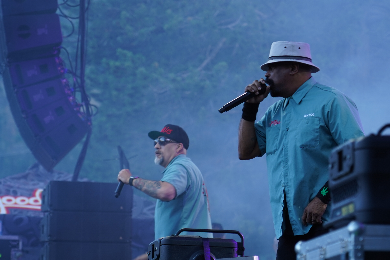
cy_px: 152
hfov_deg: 12.5
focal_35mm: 165
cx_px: 192
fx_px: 1787
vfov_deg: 8.3
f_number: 4
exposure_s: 1/160
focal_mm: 105
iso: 250
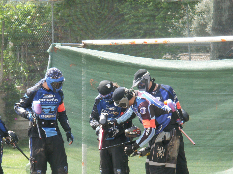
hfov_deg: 7.3
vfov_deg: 5.4
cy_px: 111
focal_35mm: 273
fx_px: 1837
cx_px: 72
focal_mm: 47.2
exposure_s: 1/50
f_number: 7.1
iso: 64
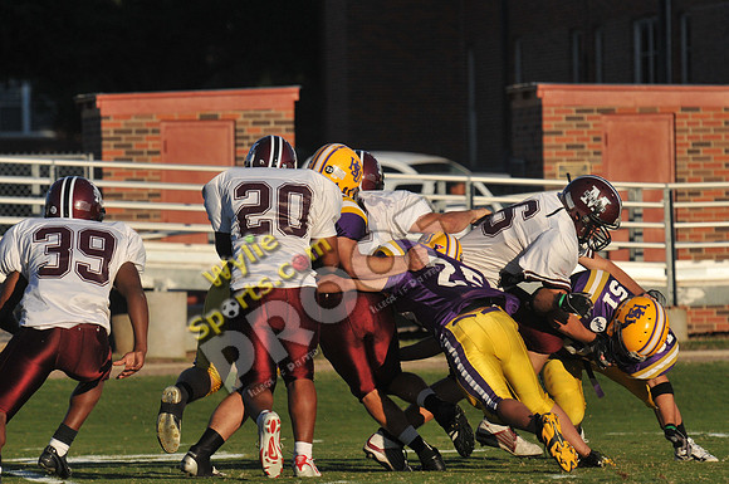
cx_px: 364
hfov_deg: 5.3
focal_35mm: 390
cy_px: 242
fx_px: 7886
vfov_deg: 3.5
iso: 640
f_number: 6.3
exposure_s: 1/2500
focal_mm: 260
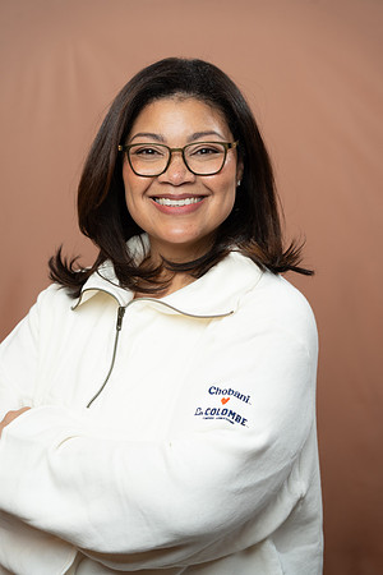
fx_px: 1308
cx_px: 192
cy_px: 288
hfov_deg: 16.7
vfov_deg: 24.8
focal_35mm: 82
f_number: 4
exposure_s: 1/160
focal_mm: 82
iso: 320
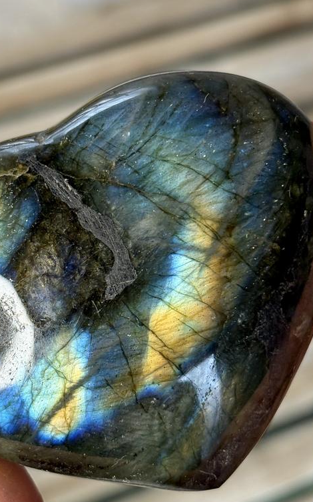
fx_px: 1025
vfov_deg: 27.5
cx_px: 109
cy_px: 288
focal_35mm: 75
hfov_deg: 17.3
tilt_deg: -52.9
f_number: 1.6
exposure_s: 1/100
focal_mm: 5.96
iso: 80
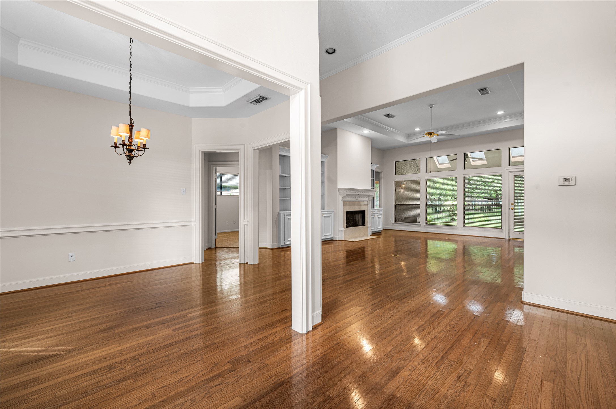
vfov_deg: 77.2
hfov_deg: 100.4
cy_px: 204
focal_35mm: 15
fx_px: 256
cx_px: 308
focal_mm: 15
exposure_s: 1/3
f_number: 8
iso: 400
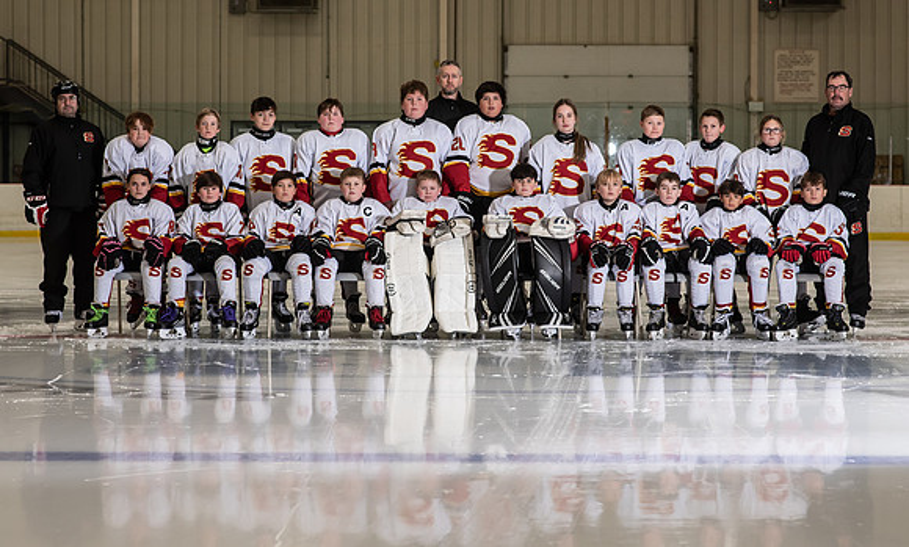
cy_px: 194
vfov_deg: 12.2
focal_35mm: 104
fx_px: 2551
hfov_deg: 20.2
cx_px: 423
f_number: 5
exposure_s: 1/200
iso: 1000
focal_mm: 85
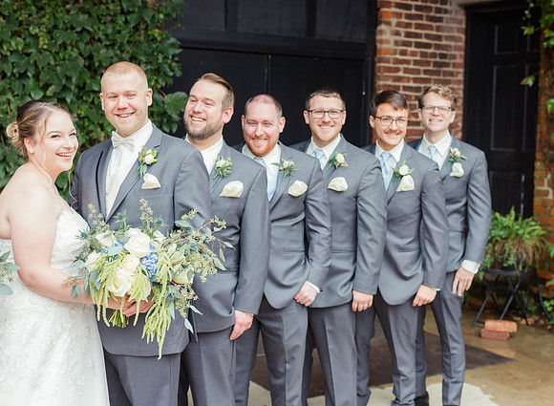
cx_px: 305
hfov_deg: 33.7
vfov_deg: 25.1
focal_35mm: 57
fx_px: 912
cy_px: 202
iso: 200
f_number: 2.2
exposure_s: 1/125
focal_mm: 35
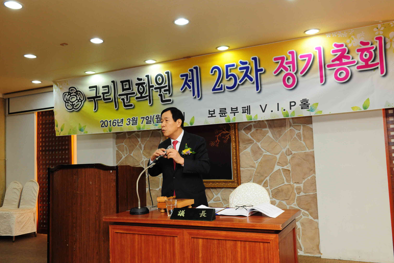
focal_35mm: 34
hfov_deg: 55.8
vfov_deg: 38.9
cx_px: 197
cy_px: 132
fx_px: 372
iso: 1600
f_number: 7.1
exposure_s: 1/60
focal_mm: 34
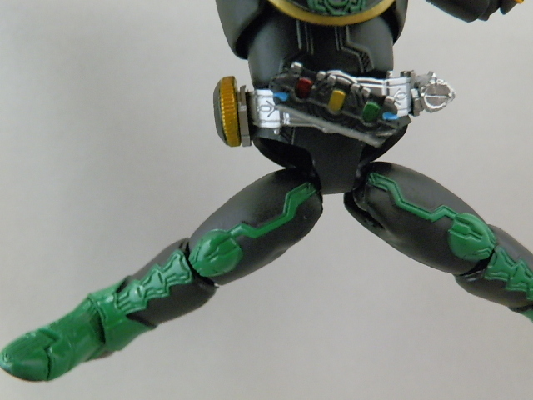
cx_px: 266
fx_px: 524
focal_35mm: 34
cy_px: 200
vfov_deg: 41.8
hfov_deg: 54.0
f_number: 3.5
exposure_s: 1/8
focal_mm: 6.17
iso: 320
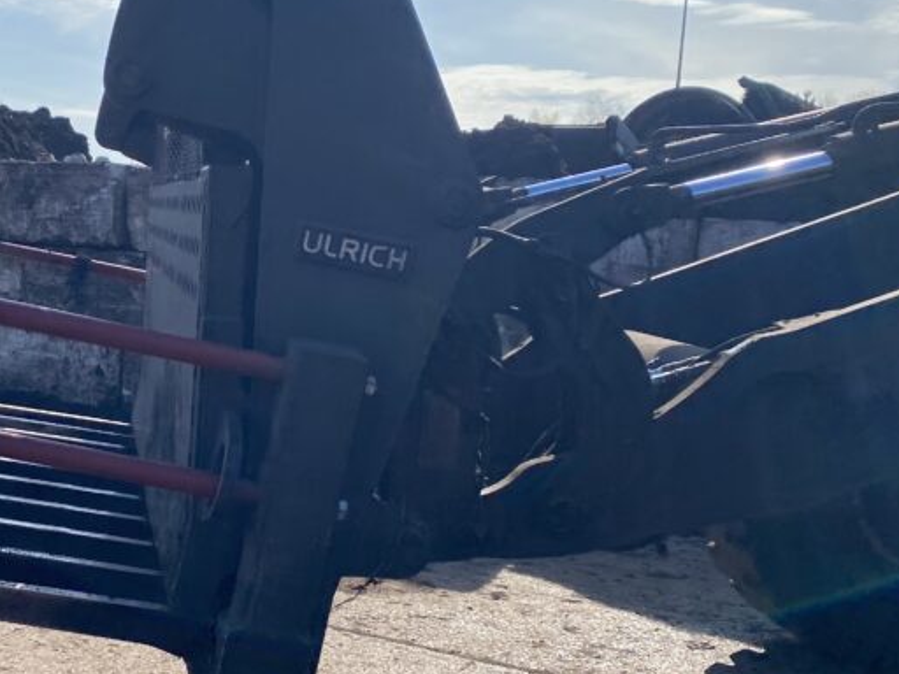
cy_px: 397
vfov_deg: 28.0
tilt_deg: -6.7
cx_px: 167
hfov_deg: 35.5
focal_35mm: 52
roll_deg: -1.6
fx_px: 1350
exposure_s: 1/2755
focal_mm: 4.25
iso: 32
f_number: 1.8
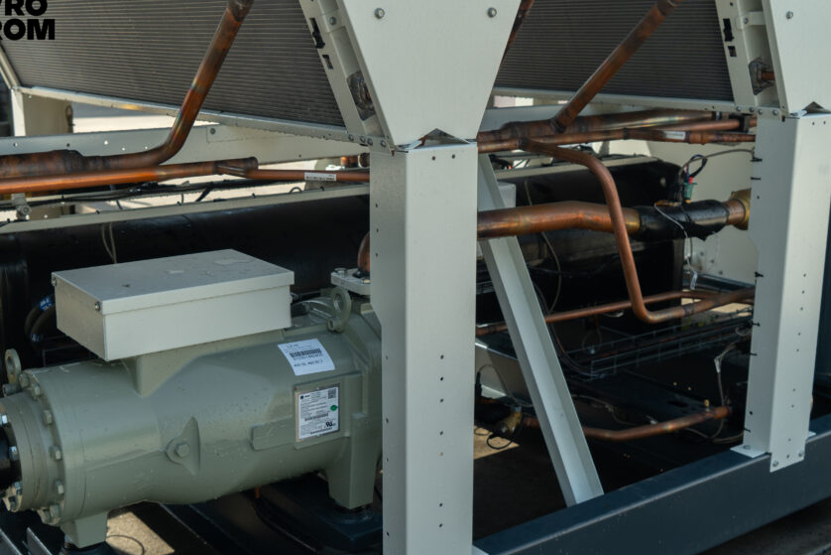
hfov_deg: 44.5
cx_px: 389
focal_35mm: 44
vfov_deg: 30.5
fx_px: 1016
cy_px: 299
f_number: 5.6
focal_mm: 36
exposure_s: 1/125
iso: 200
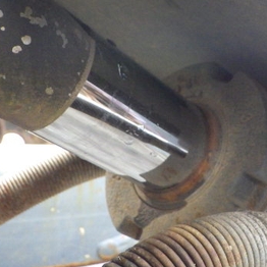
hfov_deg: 31.0
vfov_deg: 31.1
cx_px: 160
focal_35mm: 55
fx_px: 480
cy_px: 135
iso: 400
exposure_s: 1/50
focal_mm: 6.1
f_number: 3.8
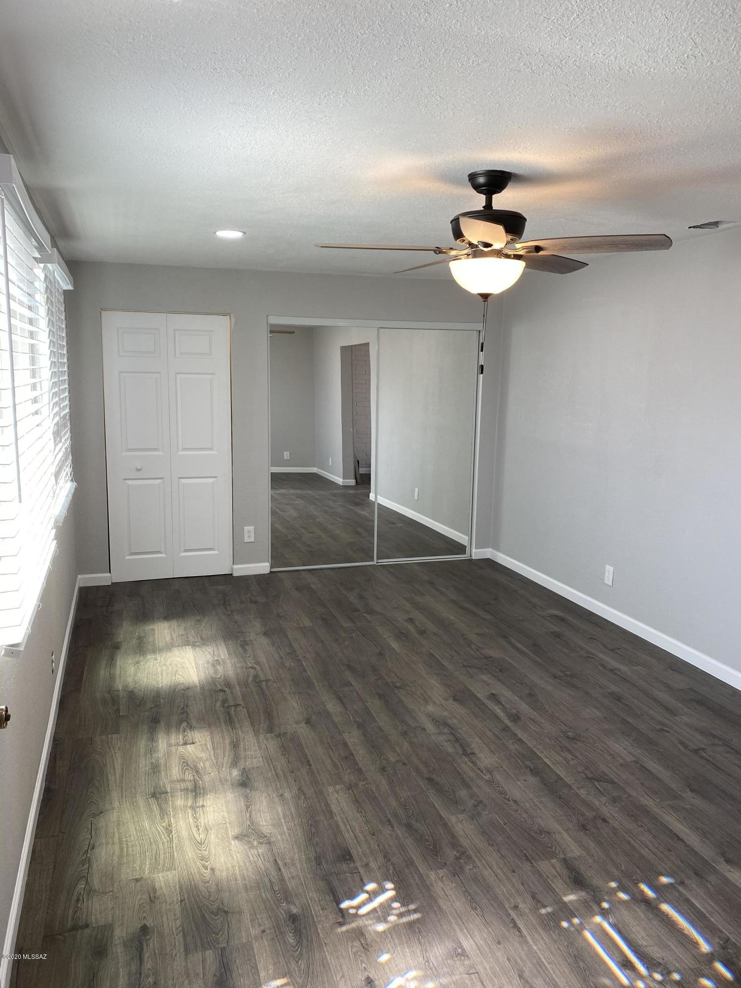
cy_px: 494
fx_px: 742
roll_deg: -1.0
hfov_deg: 53.1
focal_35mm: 26
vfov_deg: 67.3
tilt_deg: -8.9
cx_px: 370
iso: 50
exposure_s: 1/120
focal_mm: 4.25
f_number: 1.8
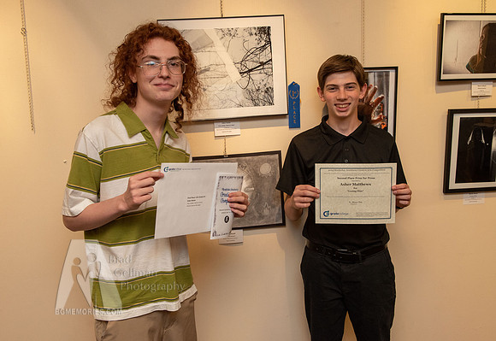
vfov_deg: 39.2
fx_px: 479
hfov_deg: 54.8
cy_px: 162
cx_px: 256
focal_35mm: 34
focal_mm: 31
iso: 1600
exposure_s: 1/125
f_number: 5.6
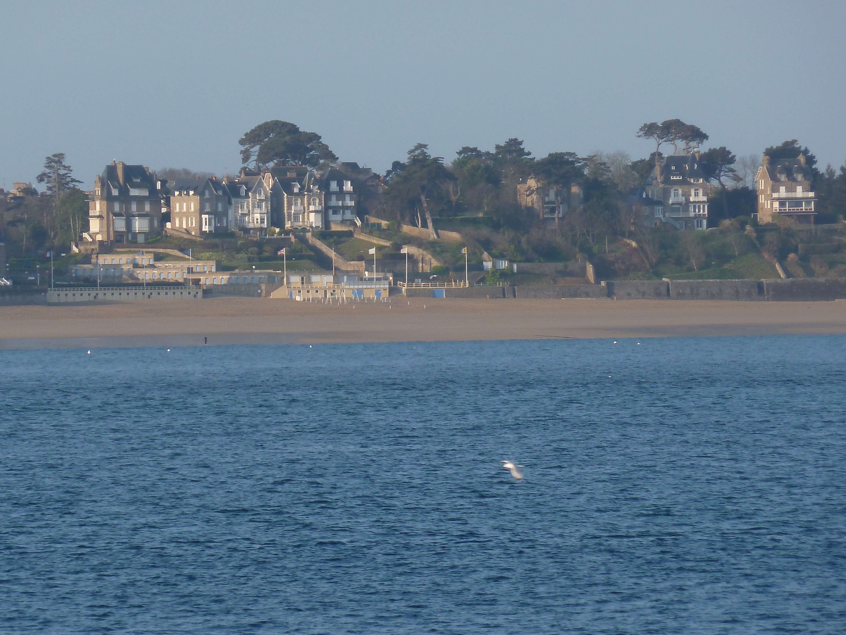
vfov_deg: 3.7
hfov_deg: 5.0
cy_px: 318
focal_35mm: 399
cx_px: 423
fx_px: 9751
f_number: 4.9
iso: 80
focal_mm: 49.2
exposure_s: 1/200
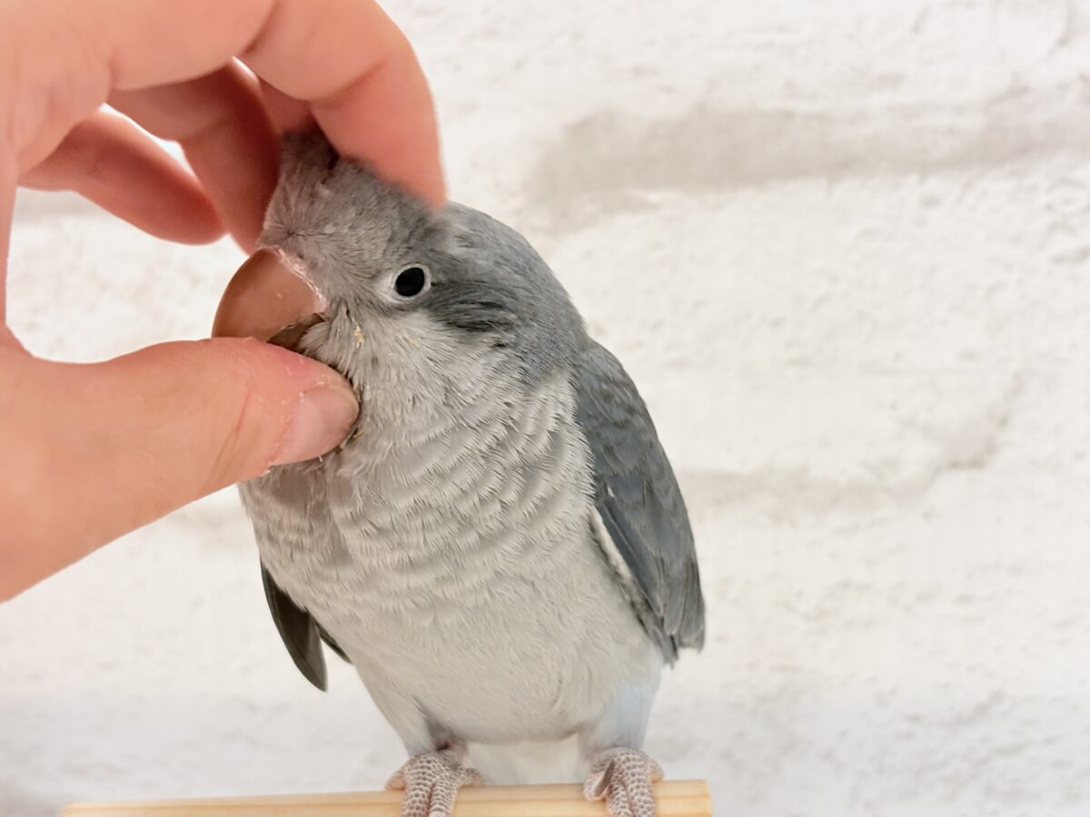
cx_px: 545
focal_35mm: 52
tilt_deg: -4.8
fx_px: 1637
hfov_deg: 36.8
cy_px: 408
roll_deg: +4.4
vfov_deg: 28.0
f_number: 1.6
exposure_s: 1/50
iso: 80
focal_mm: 5.96
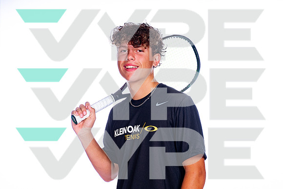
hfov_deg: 28.8
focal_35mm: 70
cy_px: 94
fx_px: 550
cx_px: 142
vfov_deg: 19.5
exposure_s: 1/250
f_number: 5.6
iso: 100
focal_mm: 70
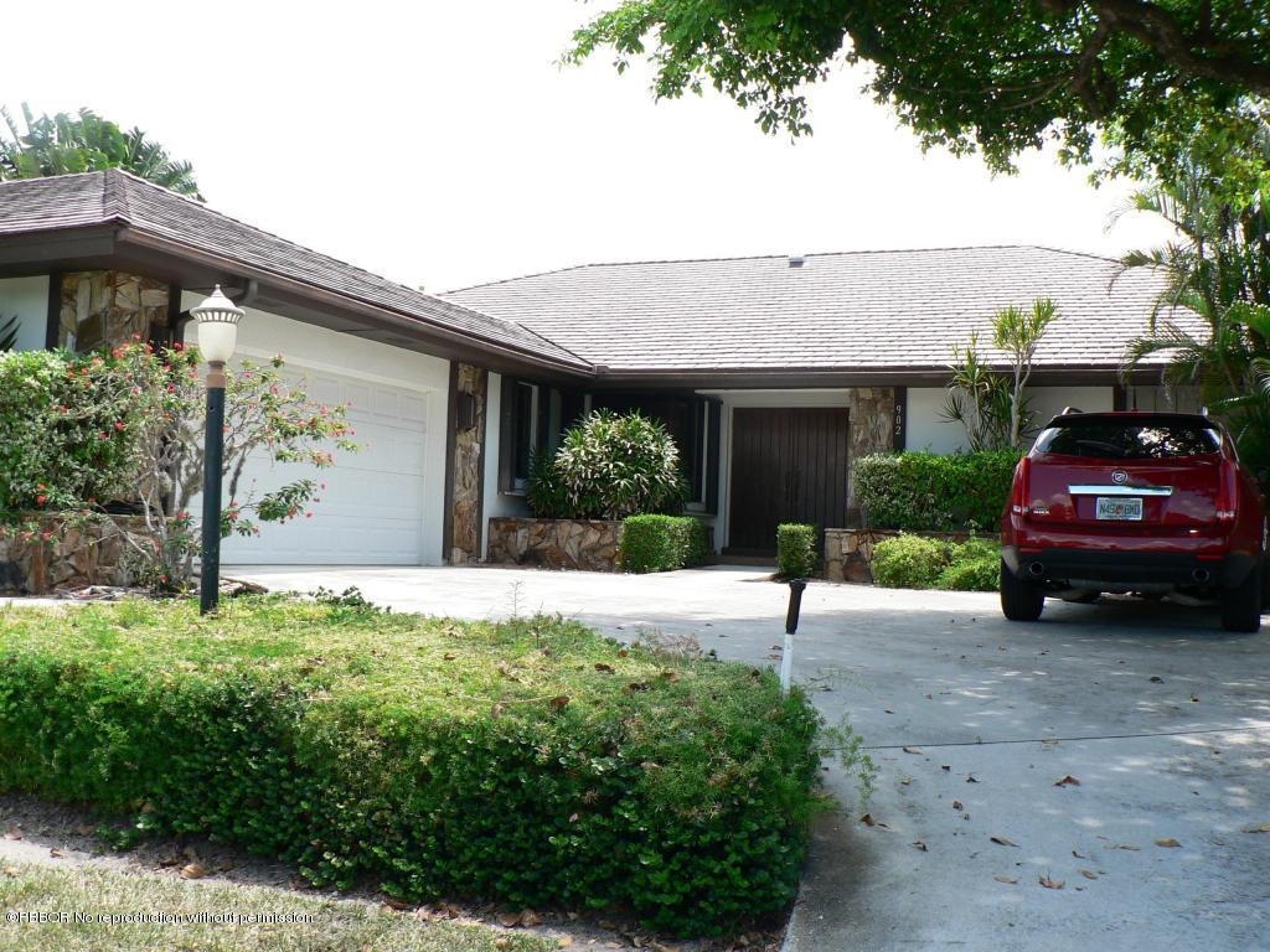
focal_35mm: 36
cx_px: 635
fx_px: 1321
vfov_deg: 39.7
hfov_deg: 51.4
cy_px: 476
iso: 80
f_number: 4
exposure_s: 1/200
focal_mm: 6
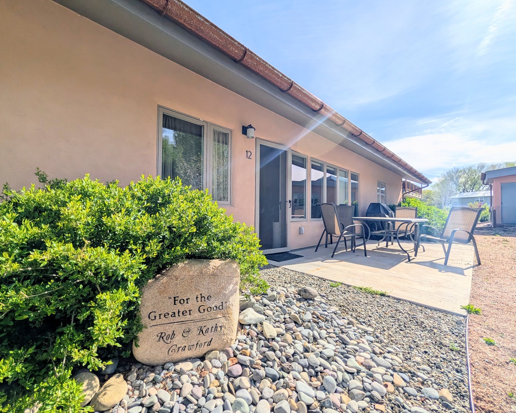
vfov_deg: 92.2
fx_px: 199
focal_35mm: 13
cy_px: 207
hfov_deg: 104.6
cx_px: 236
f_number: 1.7
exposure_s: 1/4184
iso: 50
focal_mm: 2.02
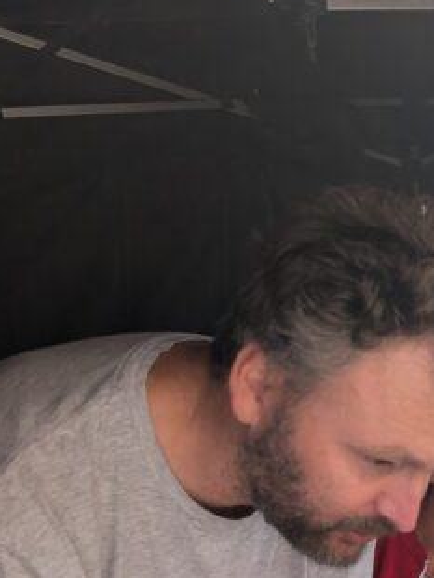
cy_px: 656
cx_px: 554
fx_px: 1035
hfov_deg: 21.5
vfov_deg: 28.0
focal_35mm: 62
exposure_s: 1/150
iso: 20
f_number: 1.68
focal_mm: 6.9
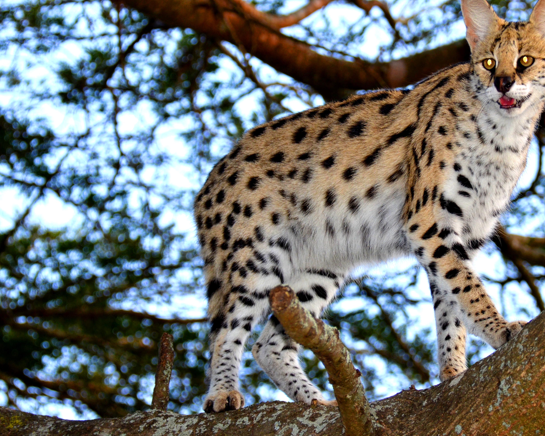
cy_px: 180
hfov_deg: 11.0
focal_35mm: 175
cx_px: 386
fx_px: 2823
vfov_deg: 8.8
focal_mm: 86
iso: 400
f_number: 5.6
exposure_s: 1/200
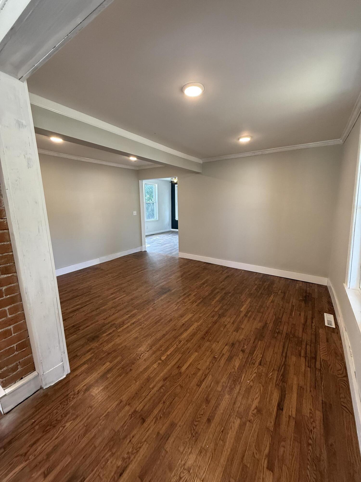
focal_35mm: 14
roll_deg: -0.5
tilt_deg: -8.9
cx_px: 180
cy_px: 241
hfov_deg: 85.7
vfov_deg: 102.1
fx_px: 195
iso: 320
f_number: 2.2
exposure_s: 1/120
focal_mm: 2.22
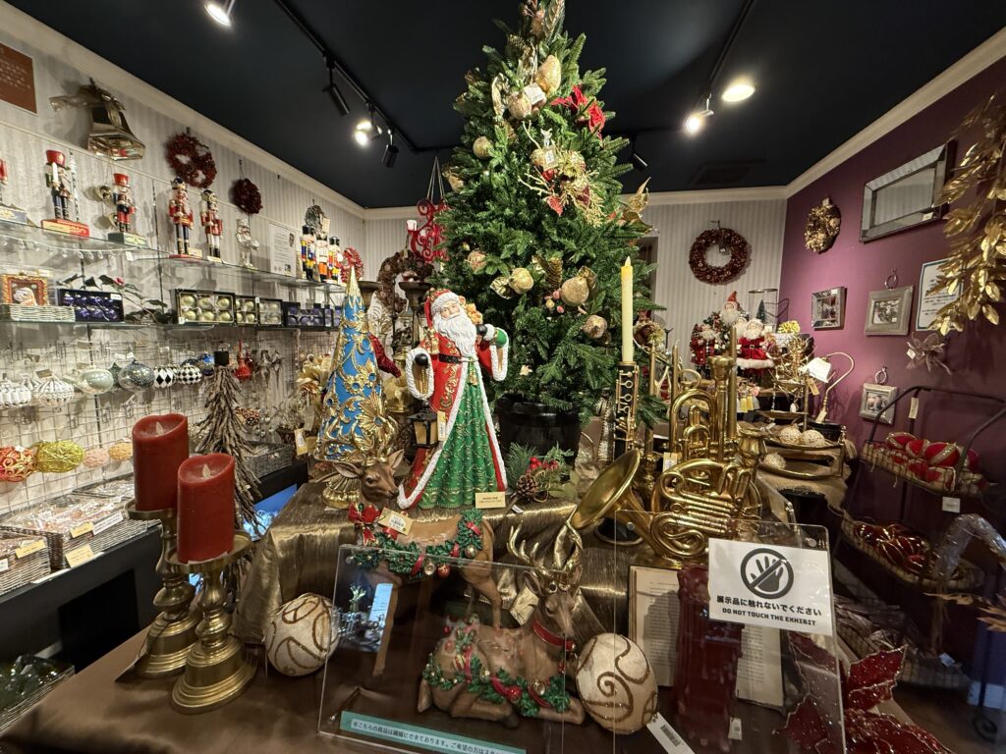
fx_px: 407
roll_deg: -0.7
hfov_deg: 102.1
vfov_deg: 85.7
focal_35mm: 14
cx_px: 503
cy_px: 377
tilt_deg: -6.0
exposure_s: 1/50
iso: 250
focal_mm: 2.22
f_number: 2.2
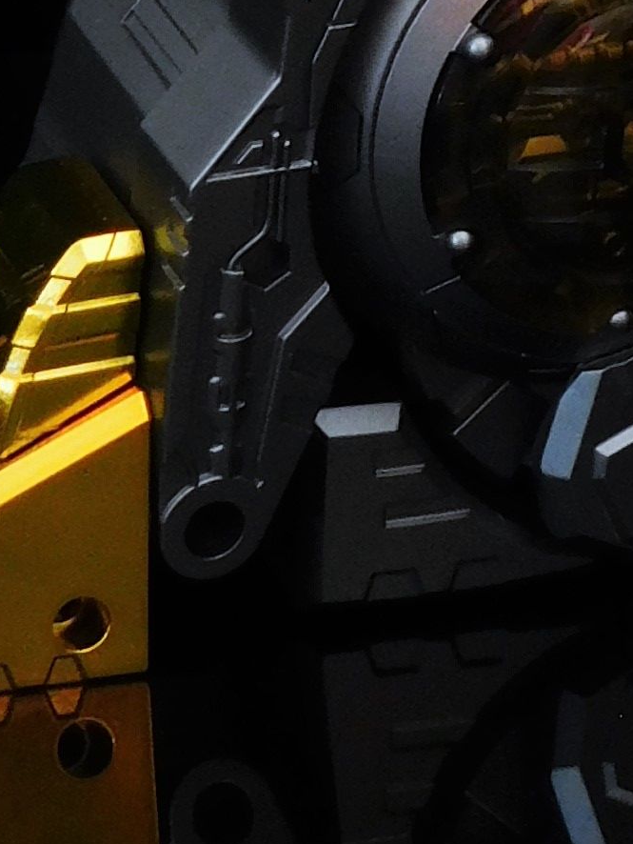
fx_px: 6336
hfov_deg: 5.6
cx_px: 1146
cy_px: -1010
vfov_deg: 7.2
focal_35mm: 260
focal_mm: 8.9
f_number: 4.1
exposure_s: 1
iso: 200
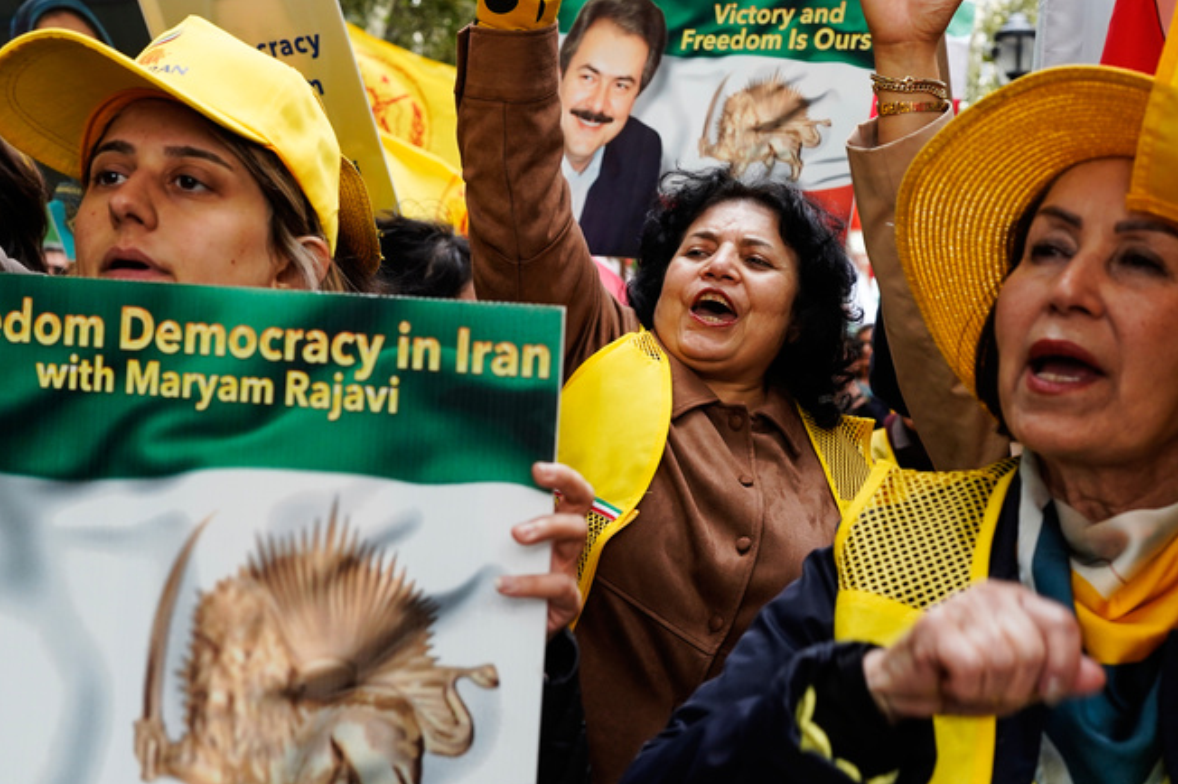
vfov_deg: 24.5
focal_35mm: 55
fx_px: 1799
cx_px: 585
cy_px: 296
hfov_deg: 36.3
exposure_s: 1/320
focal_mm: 35
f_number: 4.5
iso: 800
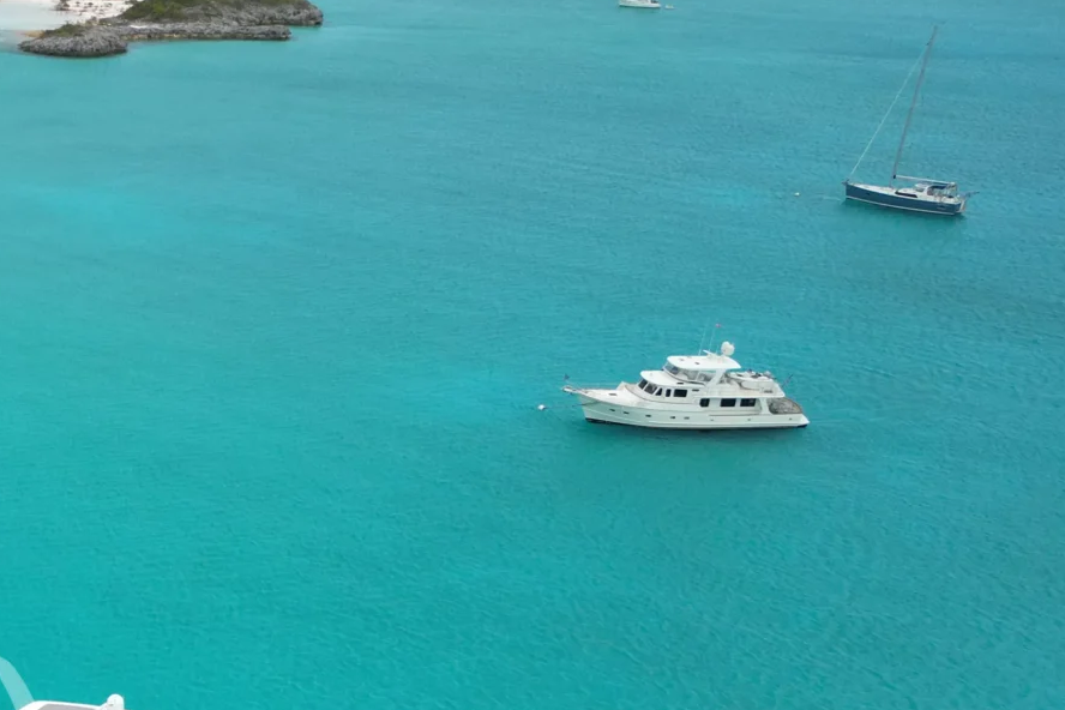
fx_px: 1597
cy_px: 776
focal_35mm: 54
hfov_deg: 34.5
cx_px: 73
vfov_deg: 23.5
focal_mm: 6.72
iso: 200
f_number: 1.7
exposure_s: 1/640
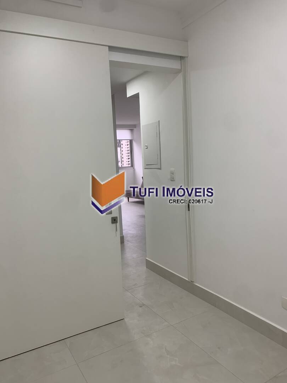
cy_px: 192
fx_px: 287
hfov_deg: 53.1
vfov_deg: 67.3
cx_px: 144
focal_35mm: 26
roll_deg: +3.5
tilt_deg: -5.8
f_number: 1.8
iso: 80
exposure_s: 1/120
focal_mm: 4.25
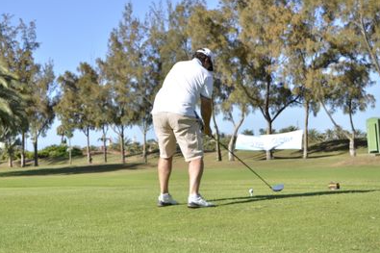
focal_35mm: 66
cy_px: 97
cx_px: 145
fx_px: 696
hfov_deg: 30.4
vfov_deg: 20.6
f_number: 4.5
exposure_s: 1/5000
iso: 800
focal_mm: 34
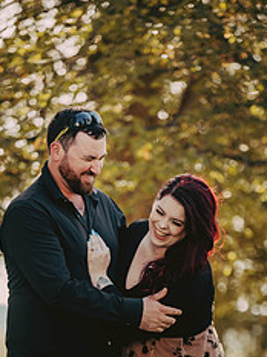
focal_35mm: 271
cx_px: 127
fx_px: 2787
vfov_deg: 7.3
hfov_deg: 5.5
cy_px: 332
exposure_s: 1/1250
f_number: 2.8
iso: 400
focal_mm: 145
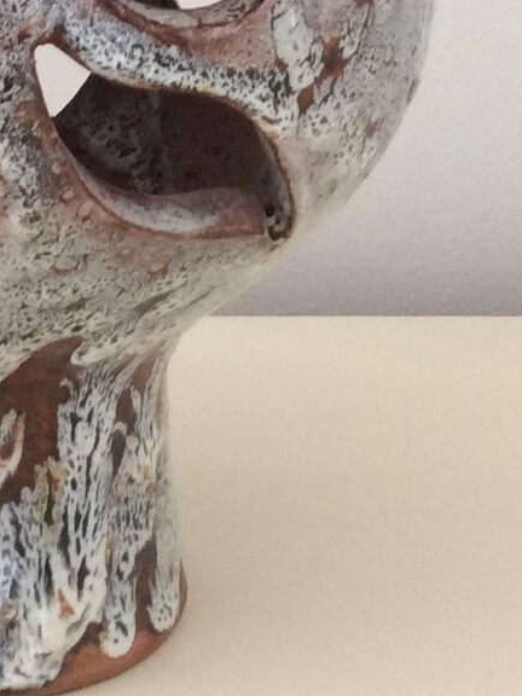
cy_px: -298
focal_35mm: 111
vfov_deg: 16.4
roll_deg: -2.1
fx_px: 2232
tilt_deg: -2.7
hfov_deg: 13.1
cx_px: -36
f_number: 2.4
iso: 64
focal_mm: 3.3
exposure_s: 1/25
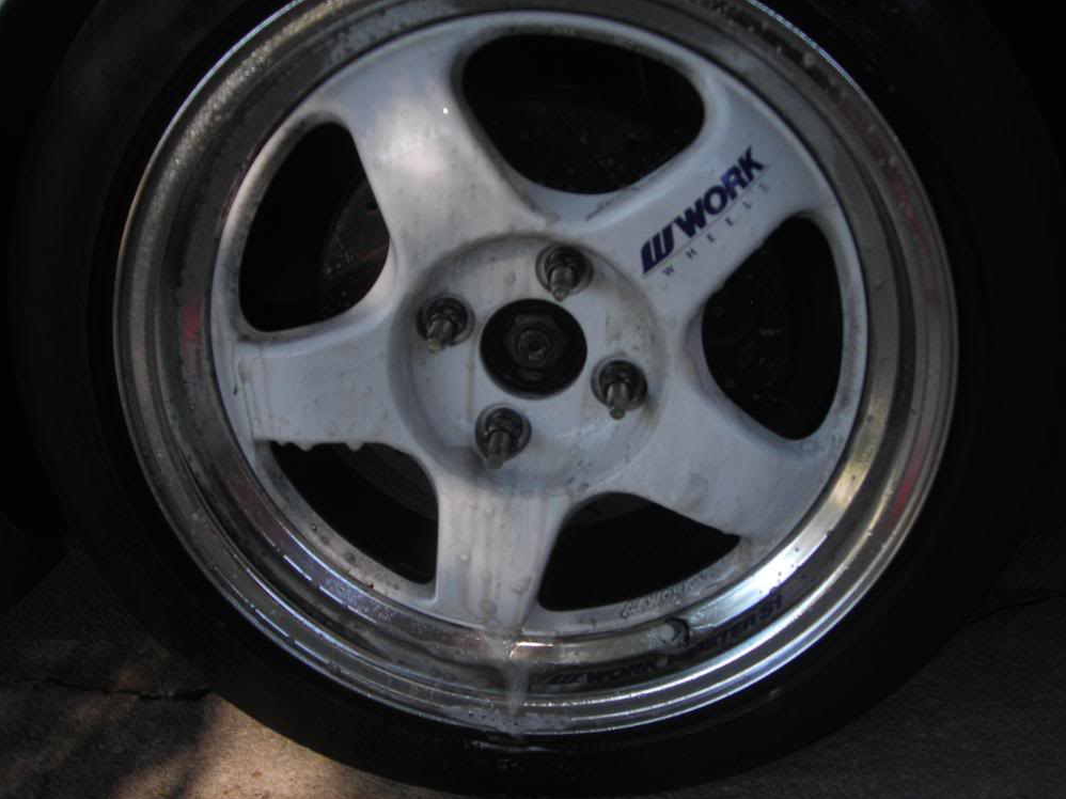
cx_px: 546
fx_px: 1201
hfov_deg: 47.9
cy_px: 392
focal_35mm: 39
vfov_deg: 36.8
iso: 50
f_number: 3.2
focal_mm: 6.3
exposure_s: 1/200
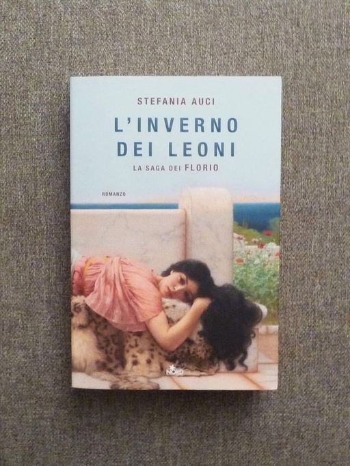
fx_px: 378
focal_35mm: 28
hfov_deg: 49.7
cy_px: 233
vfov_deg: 63.5
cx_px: 175
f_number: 3.3
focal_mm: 4.7
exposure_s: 1/10
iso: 400
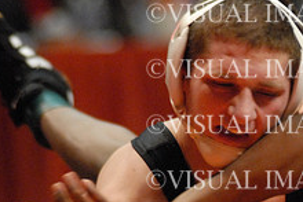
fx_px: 5323
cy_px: 207
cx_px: 347
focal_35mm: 632
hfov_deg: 3.3
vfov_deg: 2.2
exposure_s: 1/320
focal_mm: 160
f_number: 3.2
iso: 1600
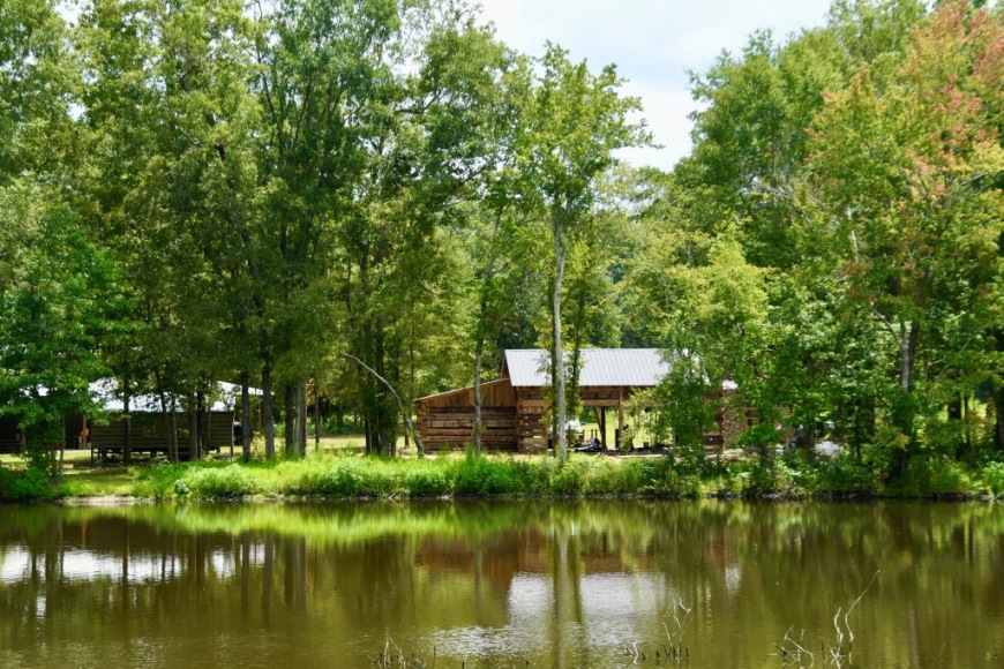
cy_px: 334
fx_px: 2593
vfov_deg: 14.7
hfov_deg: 21.9
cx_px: 502
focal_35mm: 93
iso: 250
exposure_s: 1/500
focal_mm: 62
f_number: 6.3
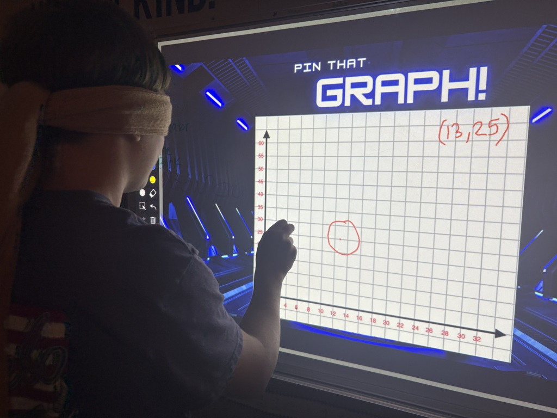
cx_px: 278
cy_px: 209
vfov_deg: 53.1
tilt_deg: -5.4
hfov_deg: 67.3
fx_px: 418
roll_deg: -1.2
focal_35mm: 26
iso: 64
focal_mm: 5.96
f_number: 1.6
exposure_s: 1/120
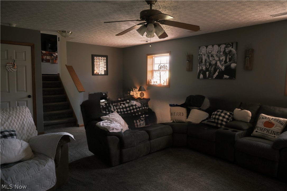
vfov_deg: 53.1
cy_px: 96
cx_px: 144
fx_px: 191
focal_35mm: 24
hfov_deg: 73.7
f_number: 2.8
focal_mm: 16
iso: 500
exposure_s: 1/60
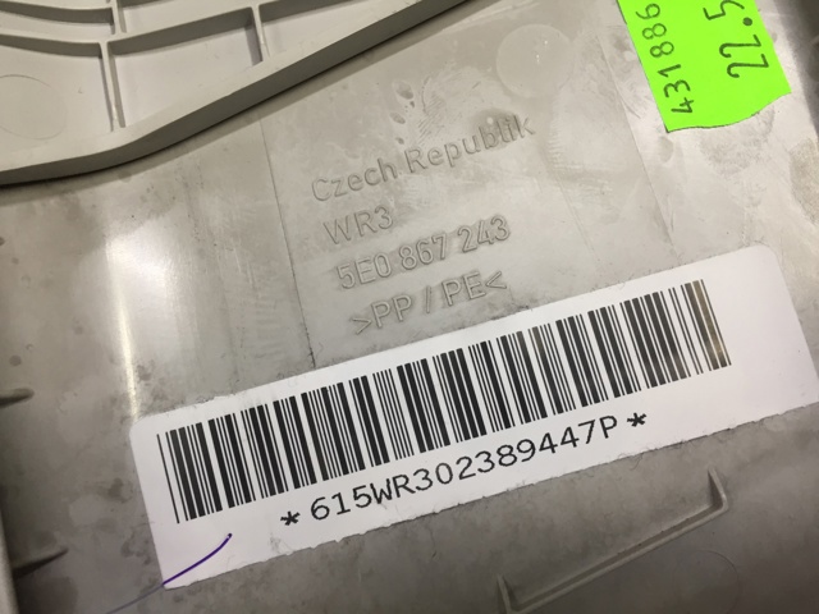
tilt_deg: -60.4
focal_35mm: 29
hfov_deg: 61.7
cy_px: 307
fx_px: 686
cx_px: 410
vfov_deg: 48.2
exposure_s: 1/33
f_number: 2.2
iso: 40
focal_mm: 4.15
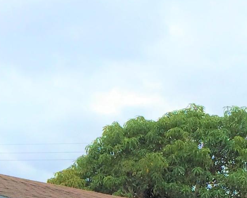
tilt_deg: +3.1
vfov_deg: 11.0
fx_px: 995
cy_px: 284
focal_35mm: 136
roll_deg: +0.3
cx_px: -58
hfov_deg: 13.7
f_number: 2.2
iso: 32
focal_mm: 4.15
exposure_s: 1/1068
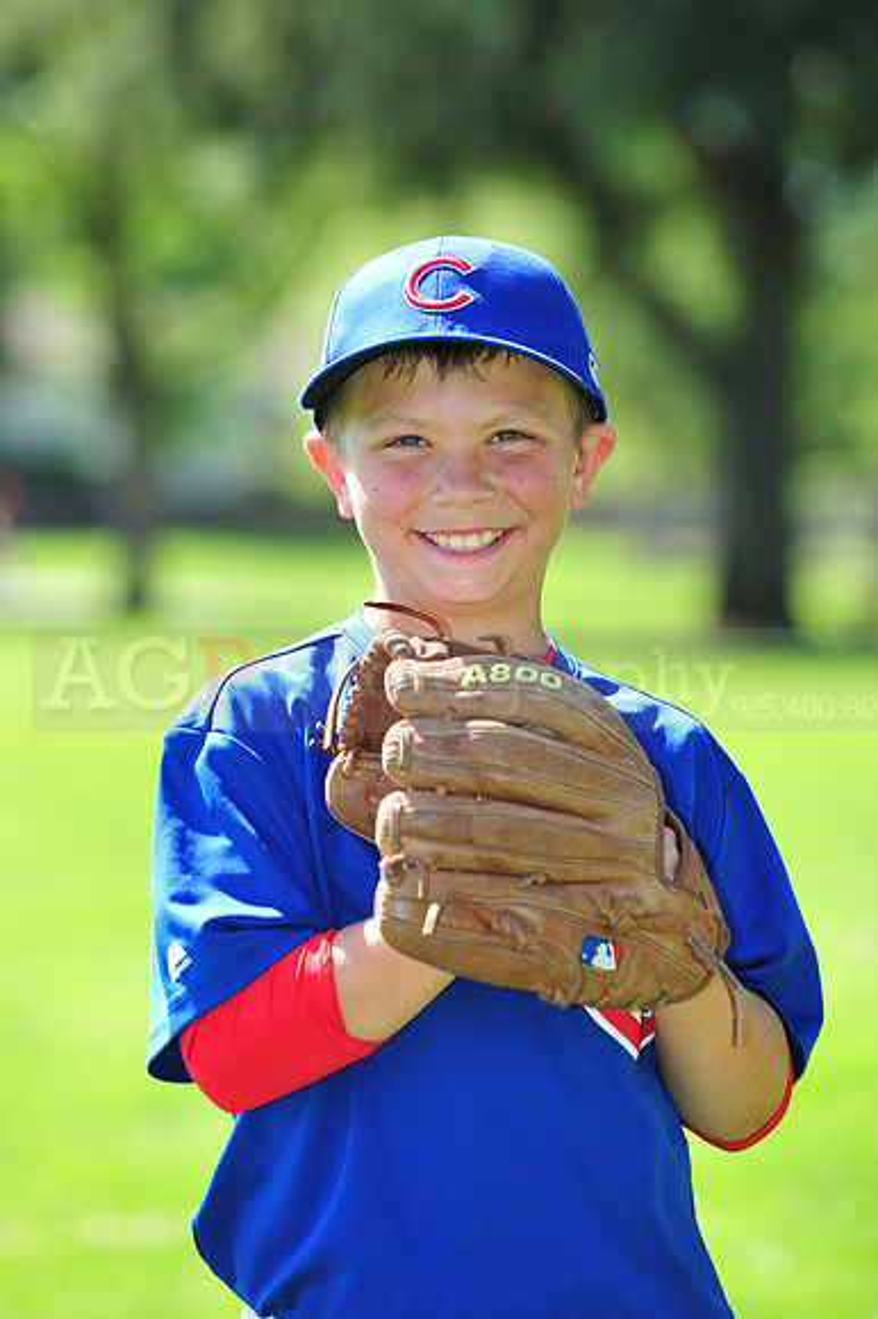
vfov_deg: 11.1
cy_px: 660
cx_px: 439
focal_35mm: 185
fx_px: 6775
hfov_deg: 7.4
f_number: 5.6
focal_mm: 185
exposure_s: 1/320
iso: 200
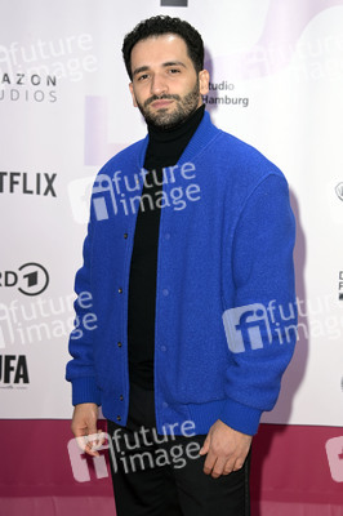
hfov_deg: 15.2
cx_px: 172
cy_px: 258
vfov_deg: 22.6
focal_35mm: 90
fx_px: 1288
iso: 400
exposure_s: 1/250
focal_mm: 90
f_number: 6.3
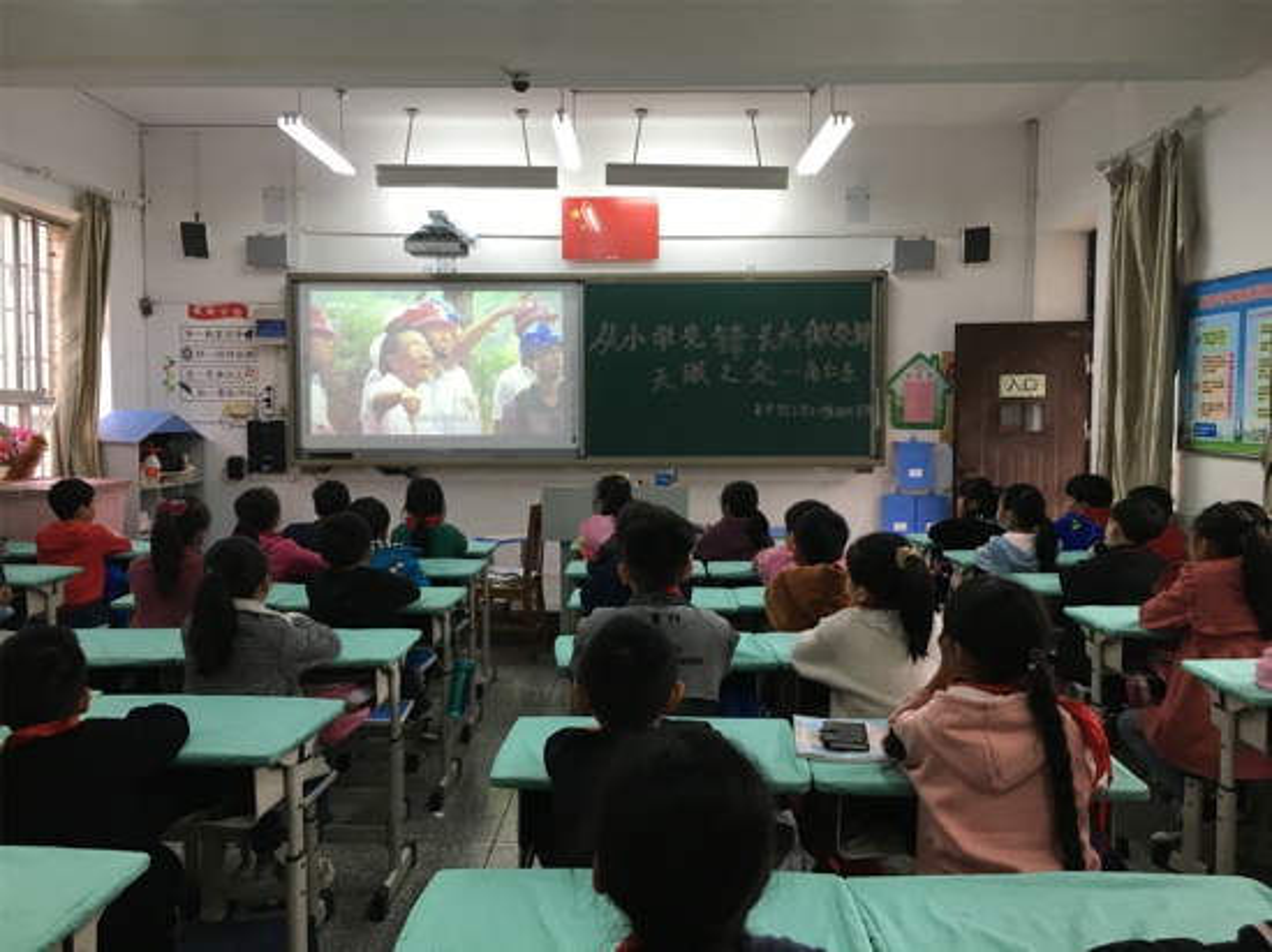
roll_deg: -0.1
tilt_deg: -2.7
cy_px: 476
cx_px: 636
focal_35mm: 29
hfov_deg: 61.7
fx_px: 1065
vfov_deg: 48.2
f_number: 2.2
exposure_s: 1/33
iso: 32
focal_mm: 4.15
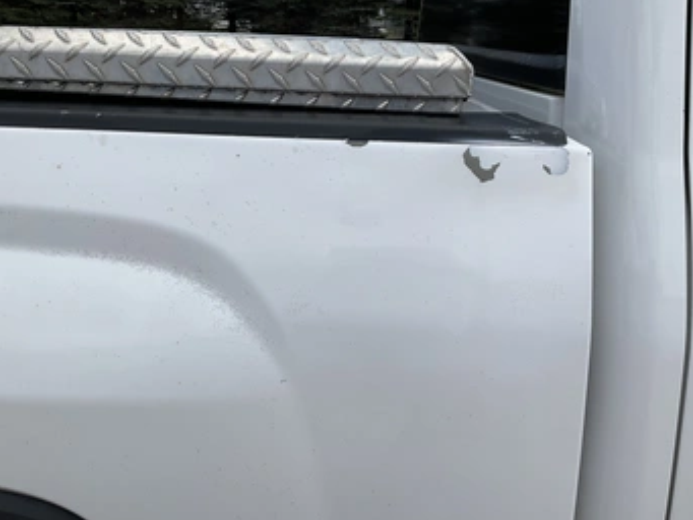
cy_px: 232
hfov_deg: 53.9
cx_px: 339
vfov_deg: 41.8
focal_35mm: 34
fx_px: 681
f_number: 1.8
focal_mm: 3
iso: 25
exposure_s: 1/2227
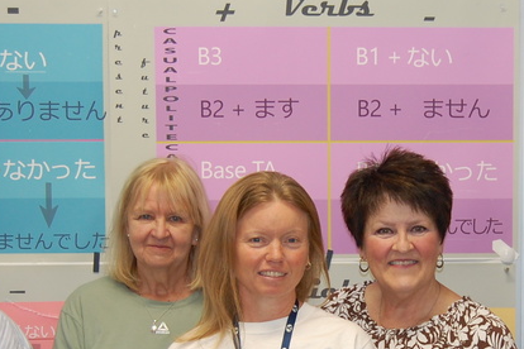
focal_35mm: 85
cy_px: 315
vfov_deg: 15.8
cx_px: 348
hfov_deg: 23.7
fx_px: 1241
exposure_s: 1/60
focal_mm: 23
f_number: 3.8
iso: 400
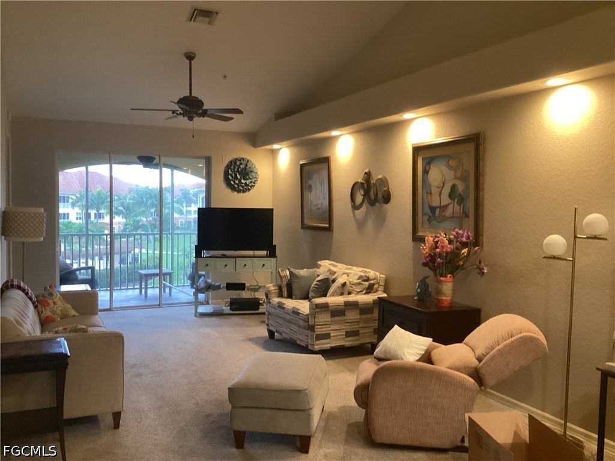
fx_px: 551
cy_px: 230
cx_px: 308
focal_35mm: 31
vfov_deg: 45.4
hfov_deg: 58.4
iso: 320
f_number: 2.4
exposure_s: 1/60
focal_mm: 3.3
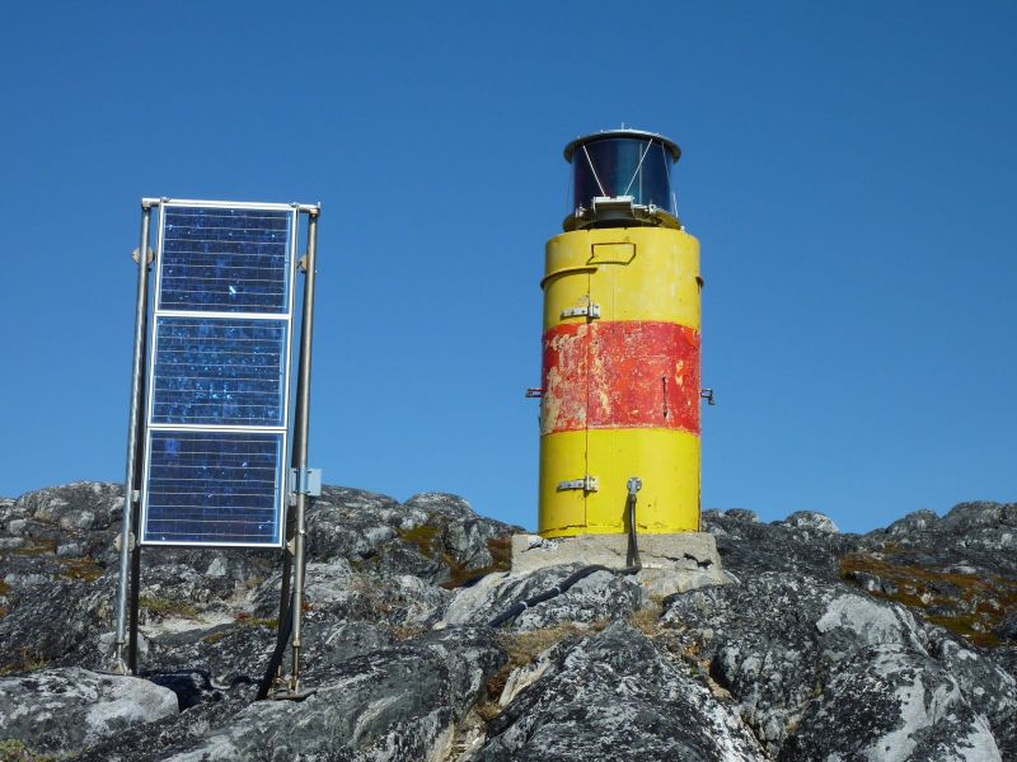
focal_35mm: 67
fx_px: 1968
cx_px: 508
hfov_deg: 29.0
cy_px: 381
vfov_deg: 21.9
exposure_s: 1/640
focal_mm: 11
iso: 80
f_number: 5.6
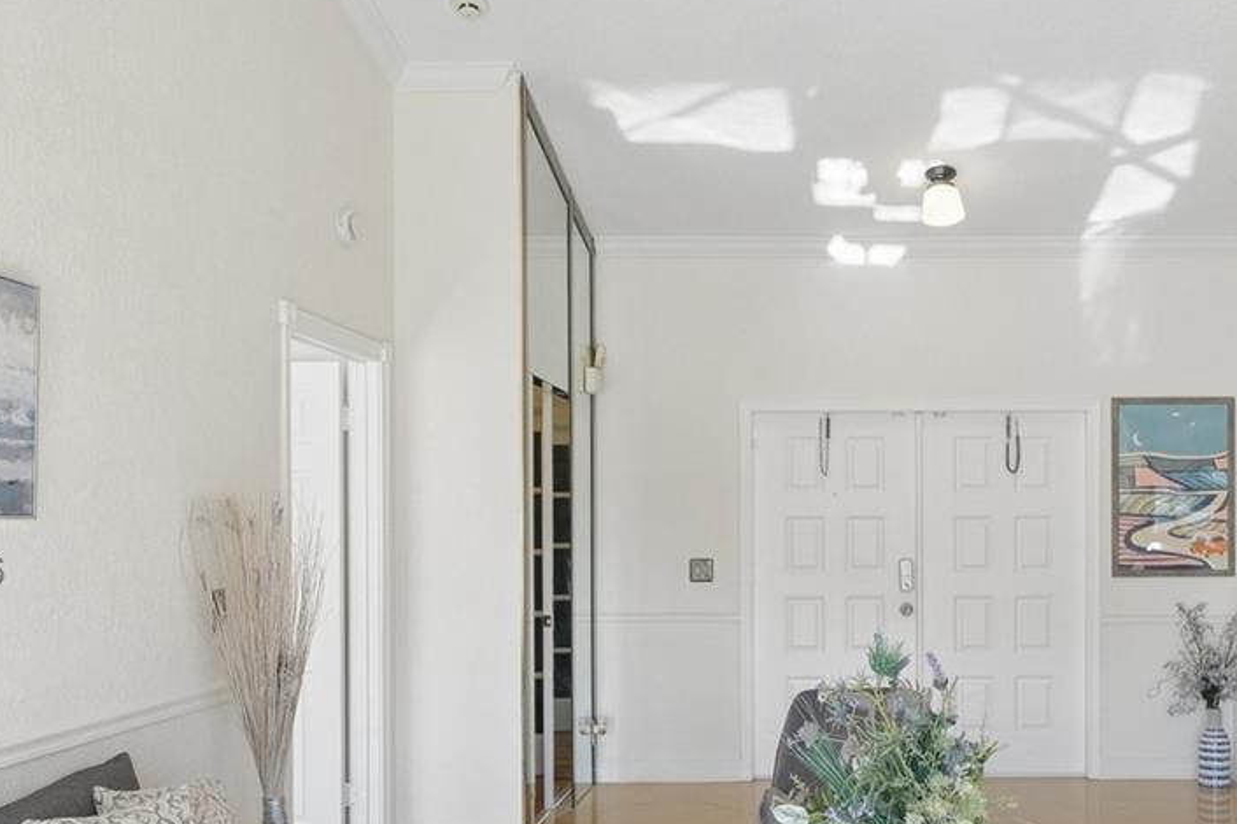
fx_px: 1168
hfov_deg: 54.3
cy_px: 572
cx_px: 859
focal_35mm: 34
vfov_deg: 38.3
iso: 800
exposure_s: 1/200
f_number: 8
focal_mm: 10
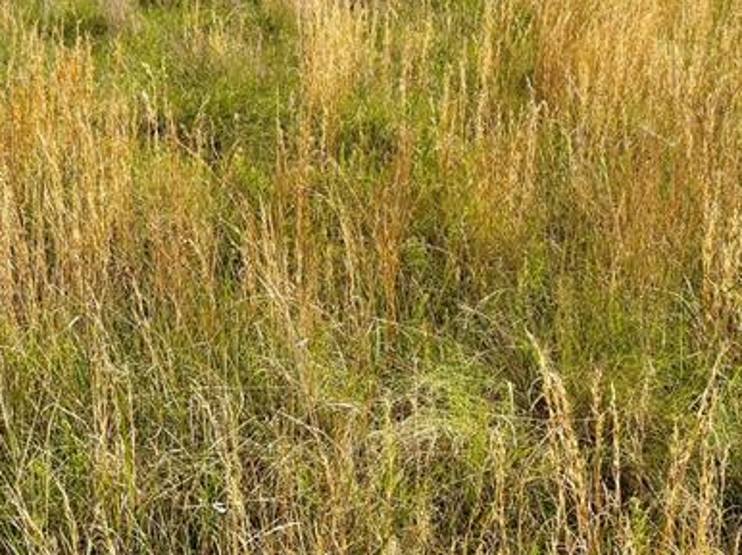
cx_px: 317
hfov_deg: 28.1
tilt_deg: -1.7
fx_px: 1478
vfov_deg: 20.1
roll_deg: +1.8
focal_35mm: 69
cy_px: -98
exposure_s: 1/3279
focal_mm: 5.96
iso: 50
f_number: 1.6
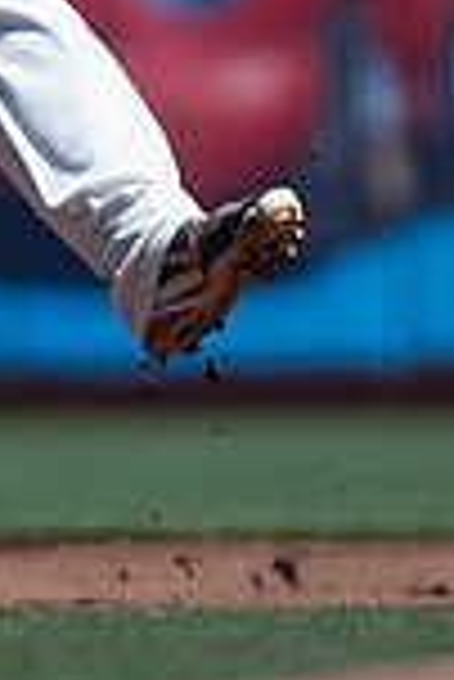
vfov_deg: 1.5
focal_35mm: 1341
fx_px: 25307
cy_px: -189
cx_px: -130
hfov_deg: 1.0
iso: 200
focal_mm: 300
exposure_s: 1/3200
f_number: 2.8
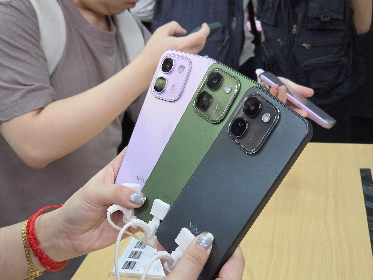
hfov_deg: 28.2
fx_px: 744
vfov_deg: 21.3
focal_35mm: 69
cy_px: 140
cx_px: 186
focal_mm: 7
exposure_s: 1/100
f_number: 2.4
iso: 320
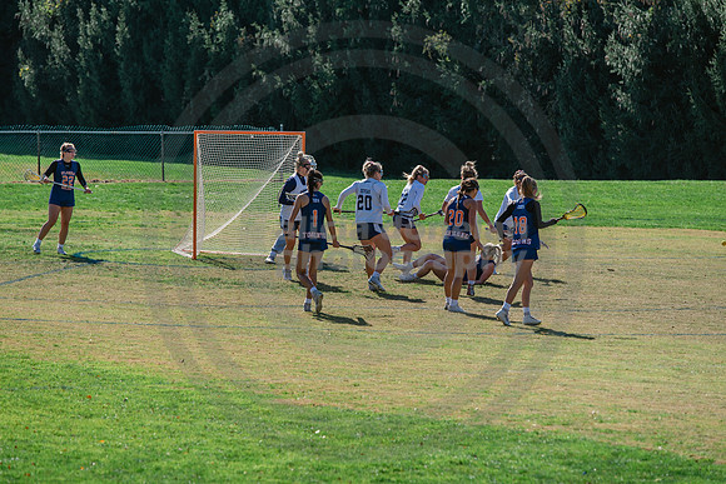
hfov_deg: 10.3
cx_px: 363
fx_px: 4034
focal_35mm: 200
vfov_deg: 6.9
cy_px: 242
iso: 250
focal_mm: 200
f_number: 4.5
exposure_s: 1/1250
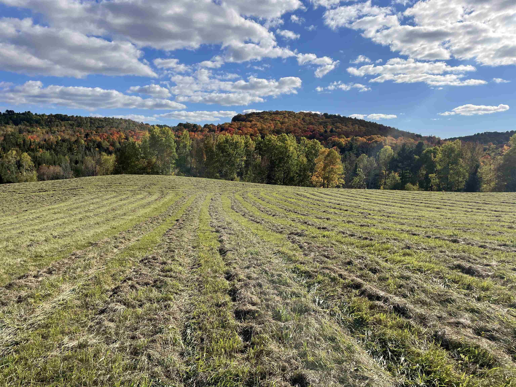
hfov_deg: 67.3
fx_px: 388
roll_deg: -0.9
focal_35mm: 26
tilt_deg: -6.3
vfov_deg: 53.1
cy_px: 194
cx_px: 258
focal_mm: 4.2
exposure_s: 1/5556
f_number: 1.6
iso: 32
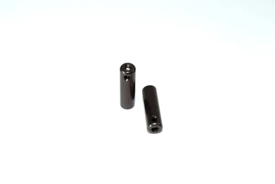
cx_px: 138
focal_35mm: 54
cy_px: 92
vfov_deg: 25.1
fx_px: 413
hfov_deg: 36.8
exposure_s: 1/60
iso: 100
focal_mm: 36
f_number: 8
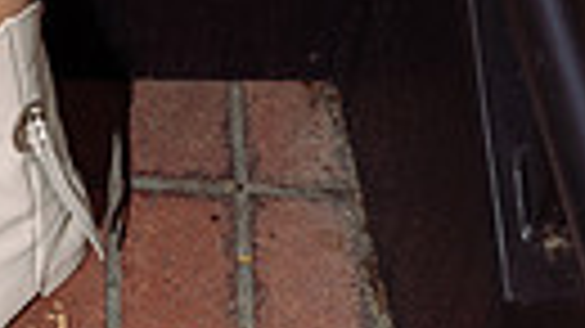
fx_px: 1969
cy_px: -580
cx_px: -27
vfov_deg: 8.4
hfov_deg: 16.5
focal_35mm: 127
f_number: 7.1
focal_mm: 35
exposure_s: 1/250
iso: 160
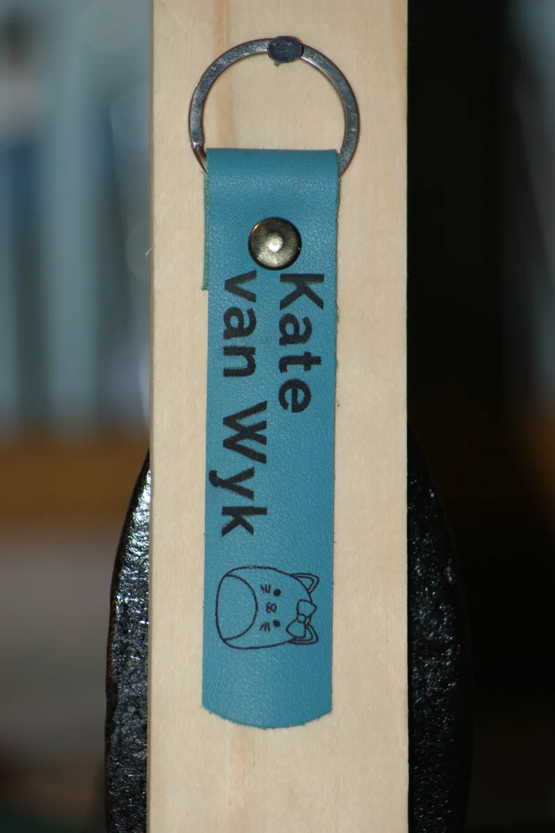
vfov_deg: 6.9
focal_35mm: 300
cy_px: 416
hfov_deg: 4.6
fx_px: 6943
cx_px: 278
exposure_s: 1/125
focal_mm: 200
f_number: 5.6
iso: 400
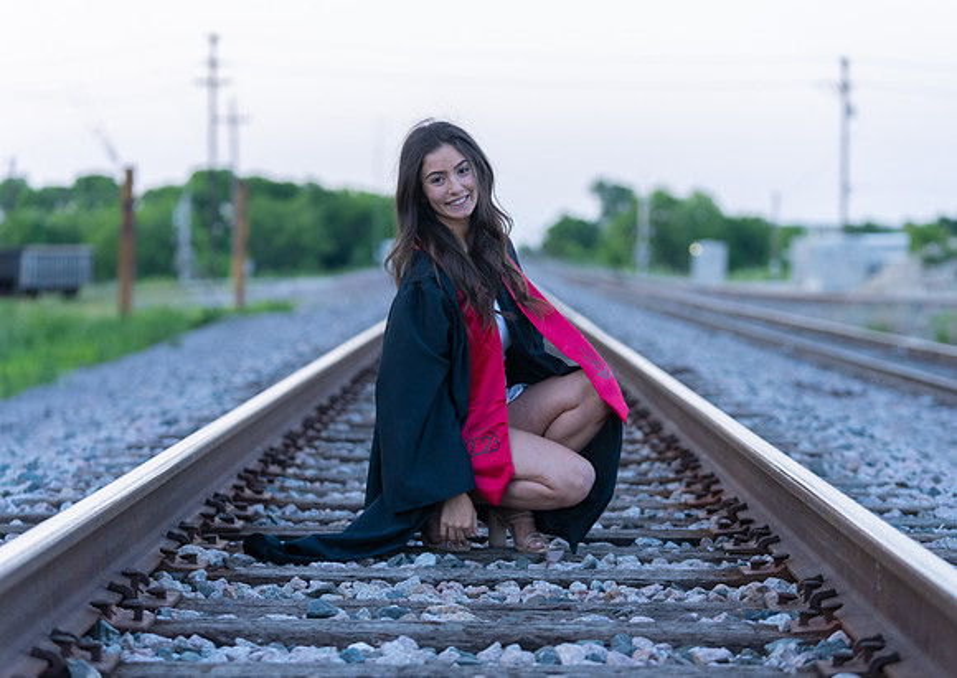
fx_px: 2969
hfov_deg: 18.3
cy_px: 335
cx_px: 514
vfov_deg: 13.0
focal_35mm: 110
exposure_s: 1/320
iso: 1600
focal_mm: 102
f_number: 3.2
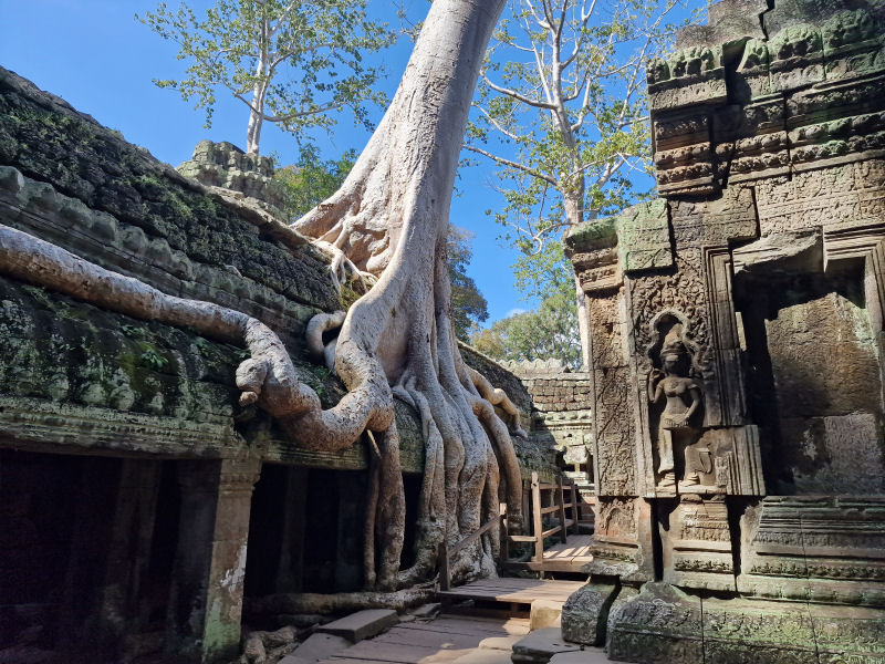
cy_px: 332
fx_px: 588
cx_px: 442
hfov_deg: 73.9
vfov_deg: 58.9
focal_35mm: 23
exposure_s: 1/358
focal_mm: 6.4
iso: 50
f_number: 1.8
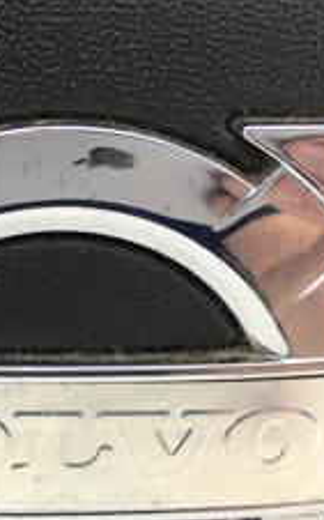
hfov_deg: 14.7
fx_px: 1231
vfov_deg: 23.6
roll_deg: -2.2
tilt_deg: -33.1
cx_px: -14
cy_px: 382
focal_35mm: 87
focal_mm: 4.15
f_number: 2.2
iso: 40
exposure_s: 1/100
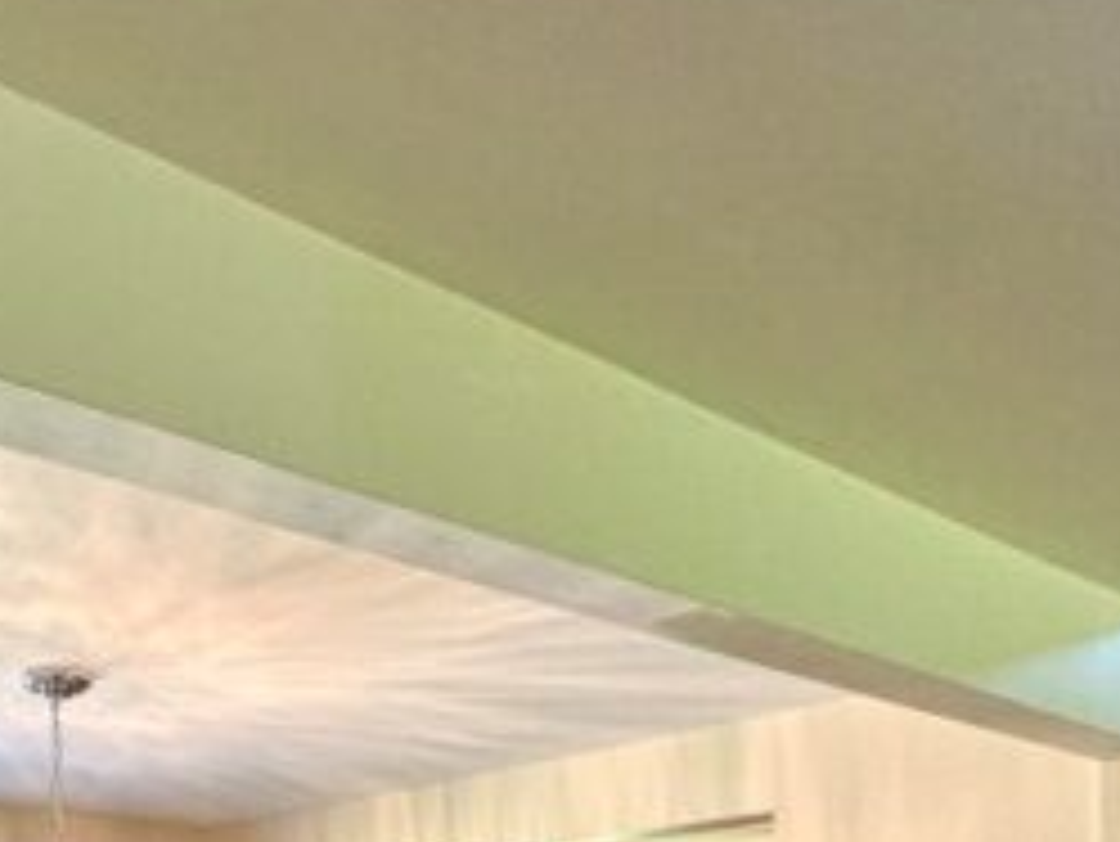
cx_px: 328
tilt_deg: -0.6
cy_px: 1067
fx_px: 1457
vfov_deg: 27.4
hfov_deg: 41.2
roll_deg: -1.2
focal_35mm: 45
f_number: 2.2
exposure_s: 1/120
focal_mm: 2.22
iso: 160
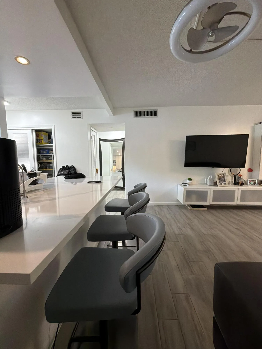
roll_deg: +0.0
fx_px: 141
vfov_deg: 102.1
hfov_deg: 85.7
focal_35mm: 14
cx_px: 131
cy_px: 174
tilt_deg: -5.8
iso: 640
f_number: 2.2
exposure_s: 1/60
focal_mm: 2.22
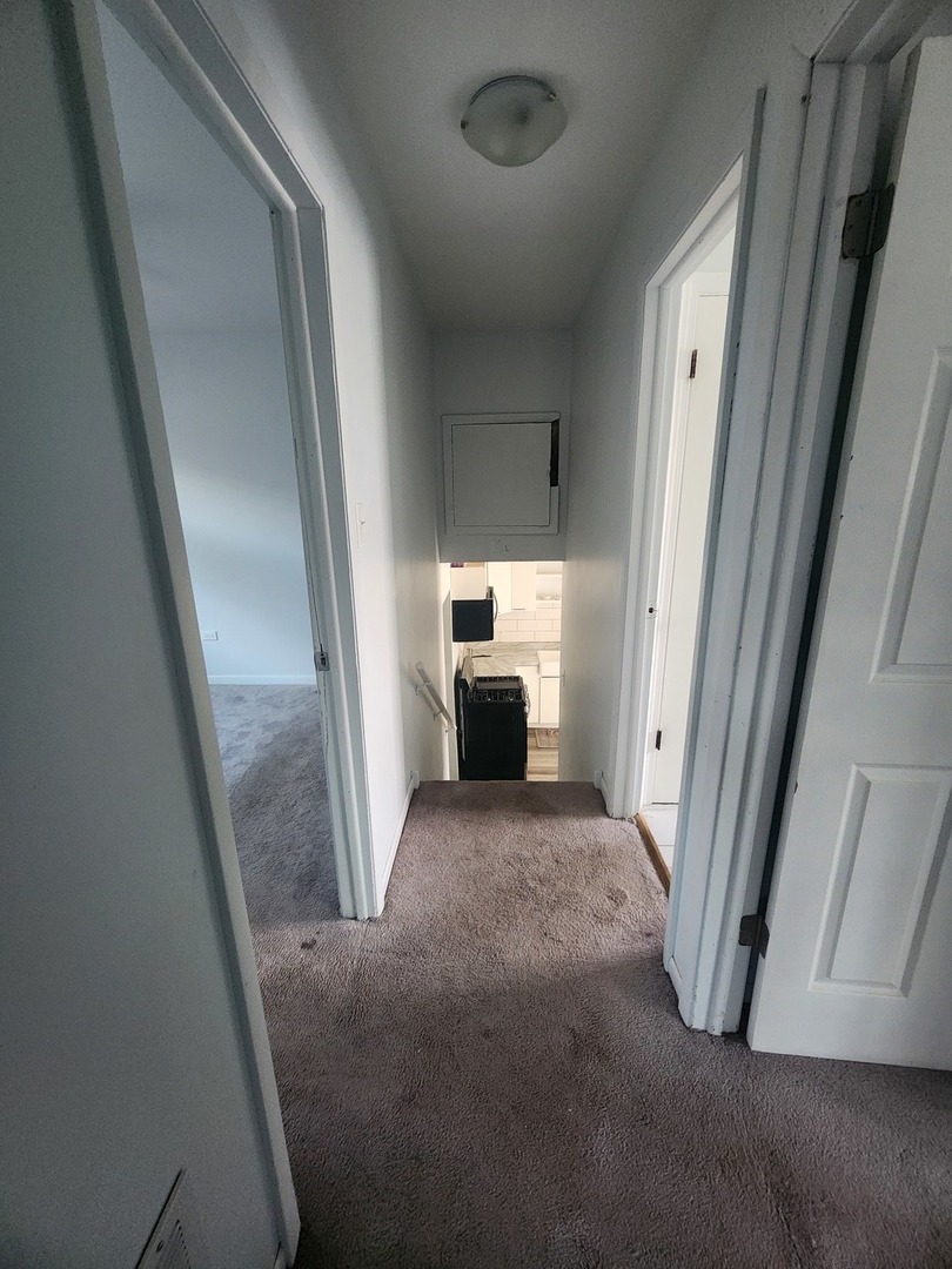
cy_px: 634
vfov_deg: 106.2
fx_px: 477
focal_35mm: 13
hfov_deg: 89.9
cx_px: 476
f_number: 2.2
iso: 640
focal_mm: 2.2
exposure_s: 1/30
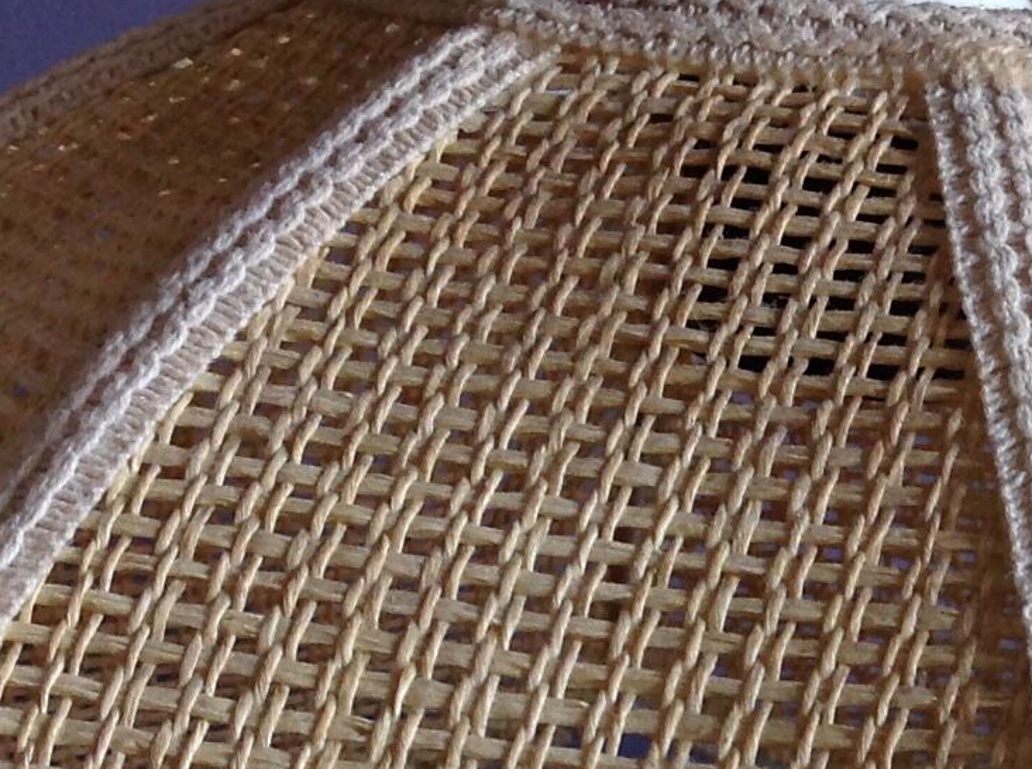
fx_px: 3690
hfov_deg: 15.6
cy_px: 1152
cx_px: 1014
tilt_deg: -22.3
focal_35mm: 124
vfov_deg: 11.4
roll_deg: -3.1
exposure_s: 1/15
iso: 80
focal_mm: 4.28
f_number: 2.4
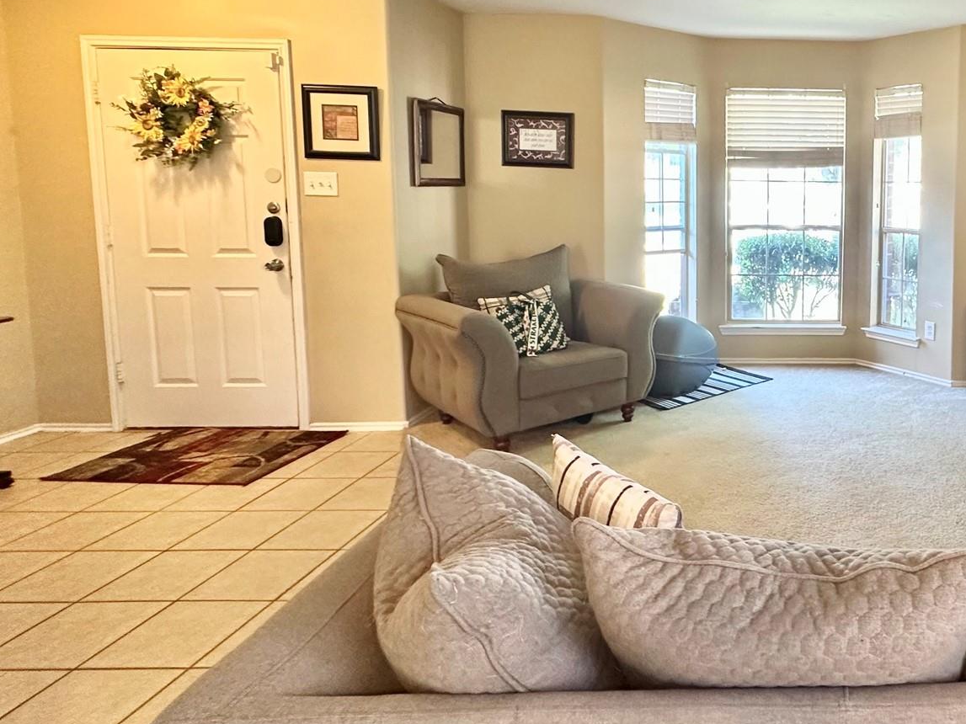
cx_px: 835
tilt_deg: -5.5
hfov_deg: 60.7
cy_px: 242
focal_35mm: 25
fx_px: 698
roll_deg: -1.2
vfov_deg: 53.8
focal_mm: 2.22
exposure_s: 1/60
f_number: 2.2
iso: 320
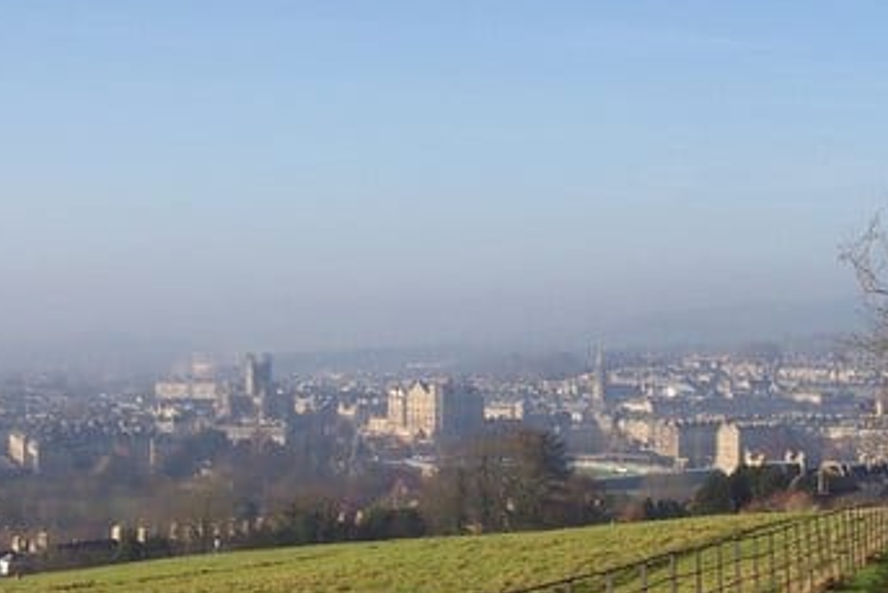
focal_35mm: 71
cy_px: 470
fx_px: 1752
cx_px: 440
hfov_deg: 28.4
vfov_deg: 19.0
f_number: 4.8
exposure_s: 1/500
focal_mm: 8
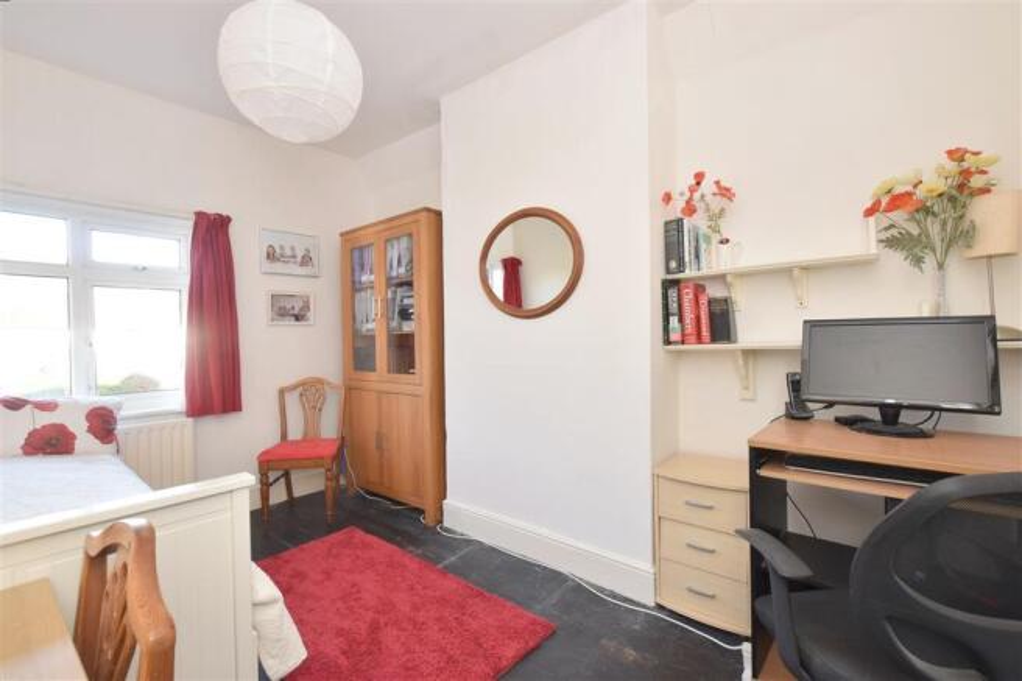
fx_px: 426
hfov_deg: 100.4
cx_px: 511
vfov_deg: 77.3
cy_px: 340
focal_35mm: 15
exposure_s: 1/20
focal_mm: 10
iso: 500
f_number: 9
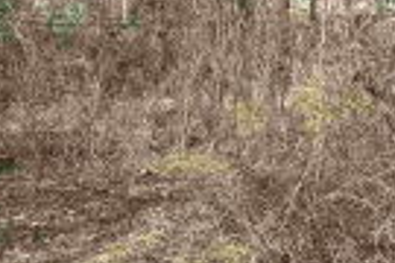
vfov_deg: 11.1
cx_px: 180
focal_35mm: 123
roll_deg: -1.8
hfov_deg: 16.6
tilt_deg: -5.1
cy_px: 172
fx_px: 1349
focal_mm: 6.76
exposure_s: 1/2169
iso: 80
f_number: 1.78
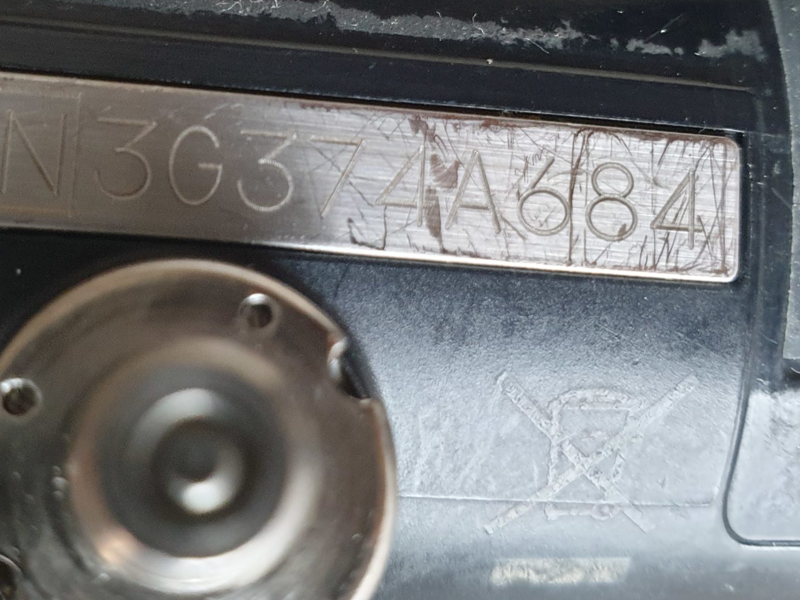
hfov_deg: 39.3
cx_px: 276
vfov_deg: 29.7
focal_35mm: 48
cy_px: 145
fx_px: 1109
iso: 320
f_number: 2.4
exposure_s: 1/50
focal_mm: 4.3
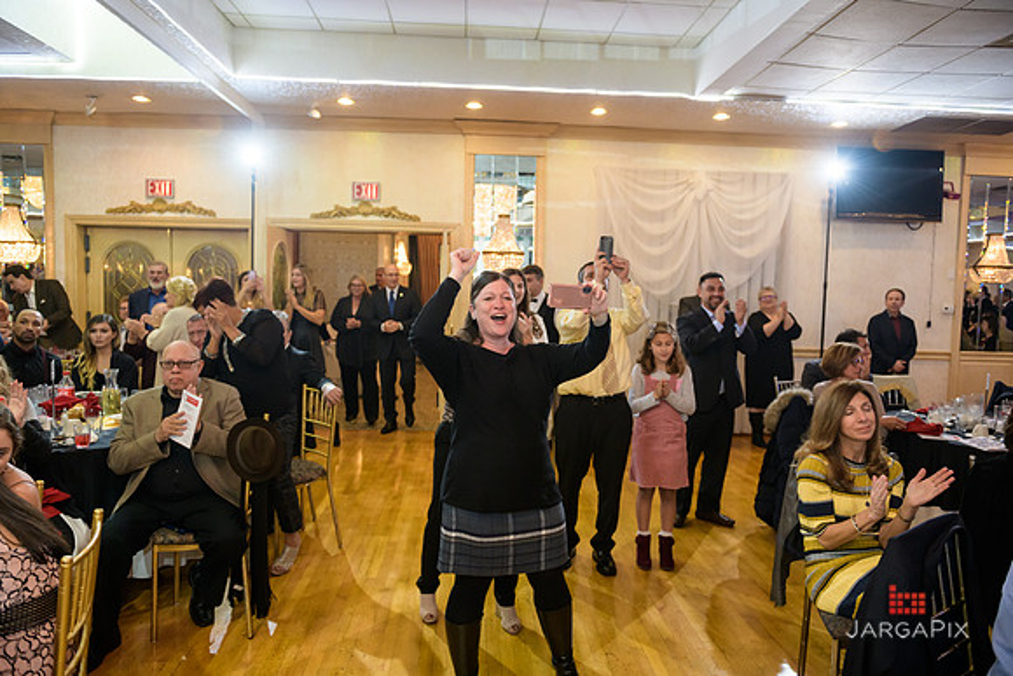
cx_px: 506
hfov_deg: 73.7
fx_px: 675
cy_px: 338
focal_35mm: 24
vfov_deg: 53.2
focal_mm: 24
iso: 1000
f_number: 3.2
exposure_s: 1/125
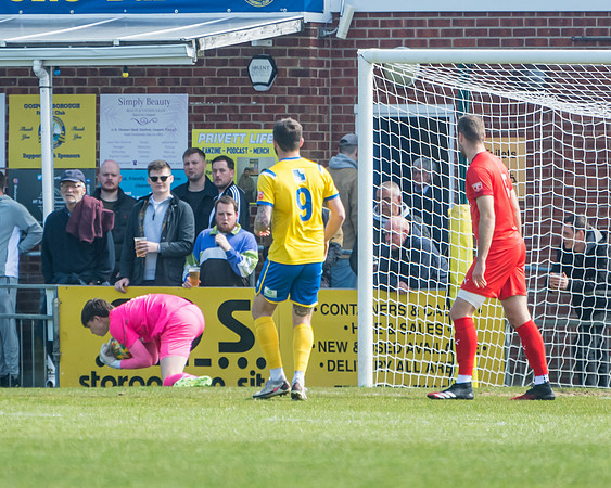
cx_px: 182
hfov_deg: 3.2
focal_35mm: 614
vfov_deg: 2.5
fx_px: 11099
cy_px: 209
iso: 400
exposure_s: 1/2500
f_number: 4
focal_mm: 280
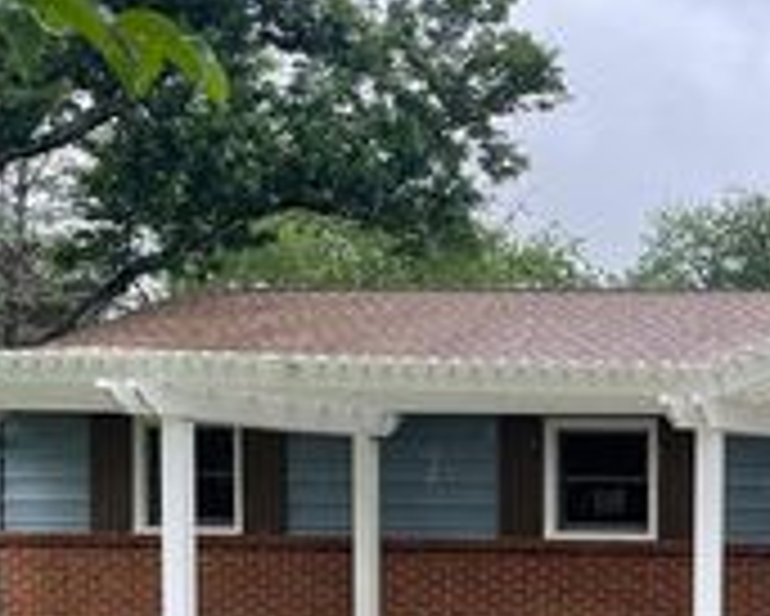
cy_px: 582
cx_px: 973
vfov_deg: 20.2
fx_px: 1687
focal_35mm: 74
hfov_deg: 23.1
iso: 32
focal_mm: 4.2
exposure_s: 1/277
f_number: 1.6
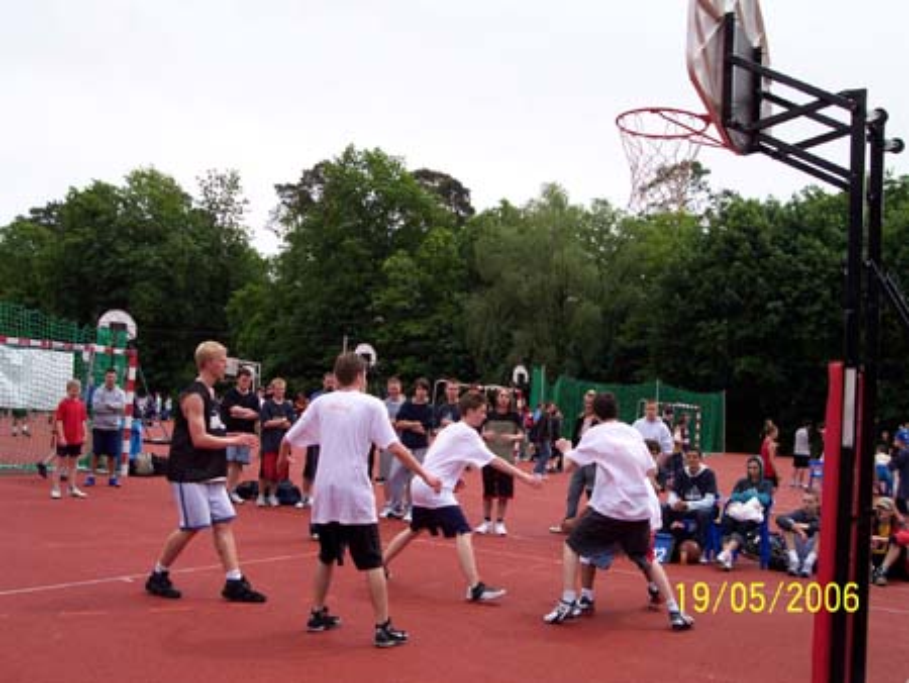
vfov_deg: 37.8
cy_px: 342
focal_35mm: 38
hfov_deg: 49.0
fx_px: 998
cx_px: 454
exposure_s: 1/500
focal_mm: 8
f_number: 4.8
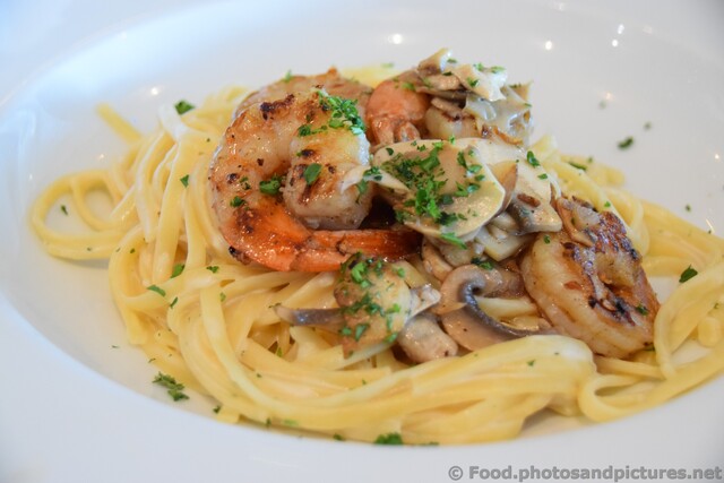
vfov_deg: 20.6
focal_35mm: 66
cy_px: 242
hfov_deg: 30.5
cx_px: 362
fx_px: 1328
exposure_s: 1/13
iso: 3200
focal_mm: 44
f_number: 4.5
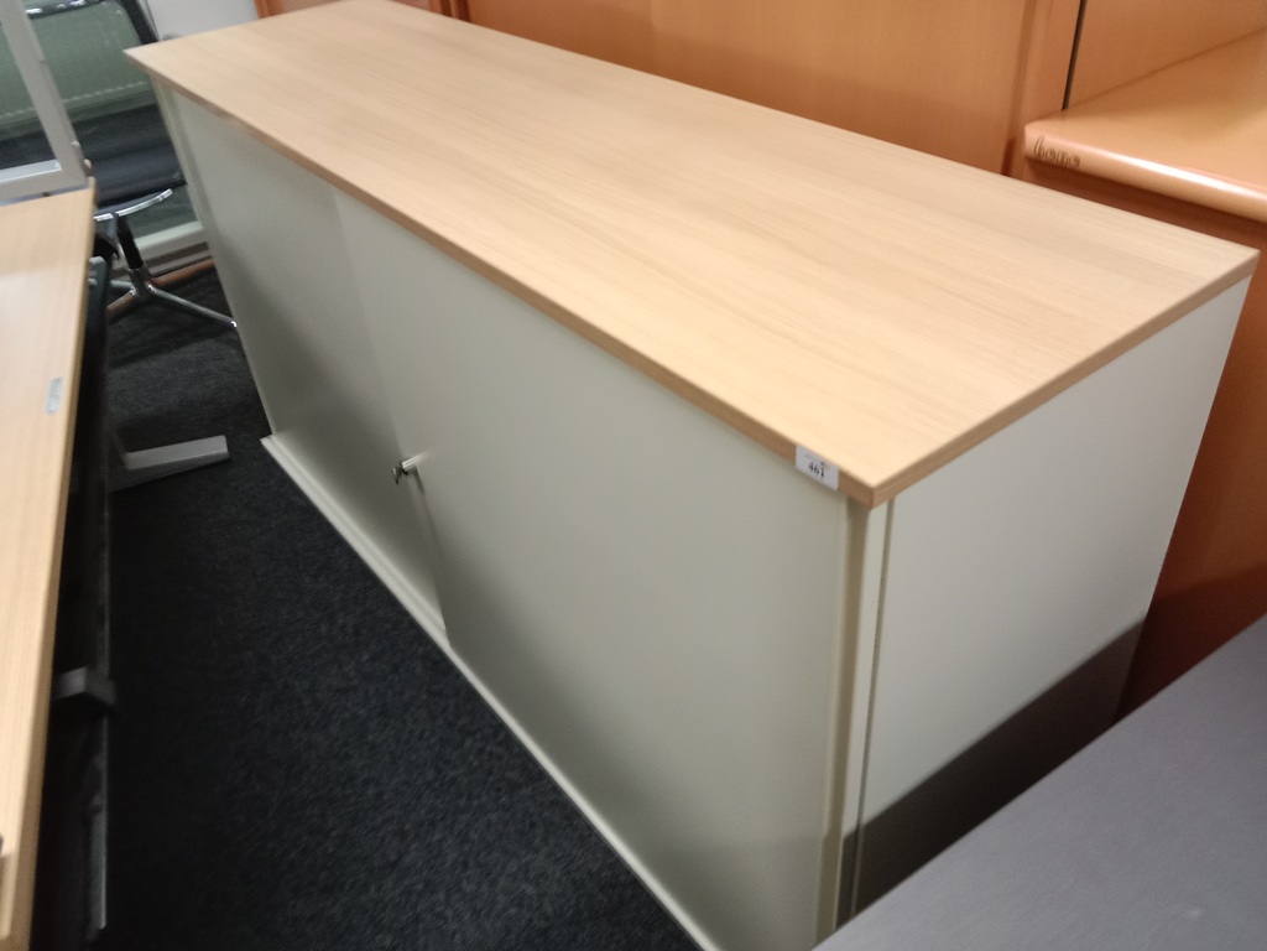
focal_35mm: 27
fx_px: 988
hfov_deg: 65.3
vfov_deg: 51.4
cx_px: 634
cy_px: 476
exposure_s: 1/20
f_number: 2.2
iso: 590
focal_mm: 3.65
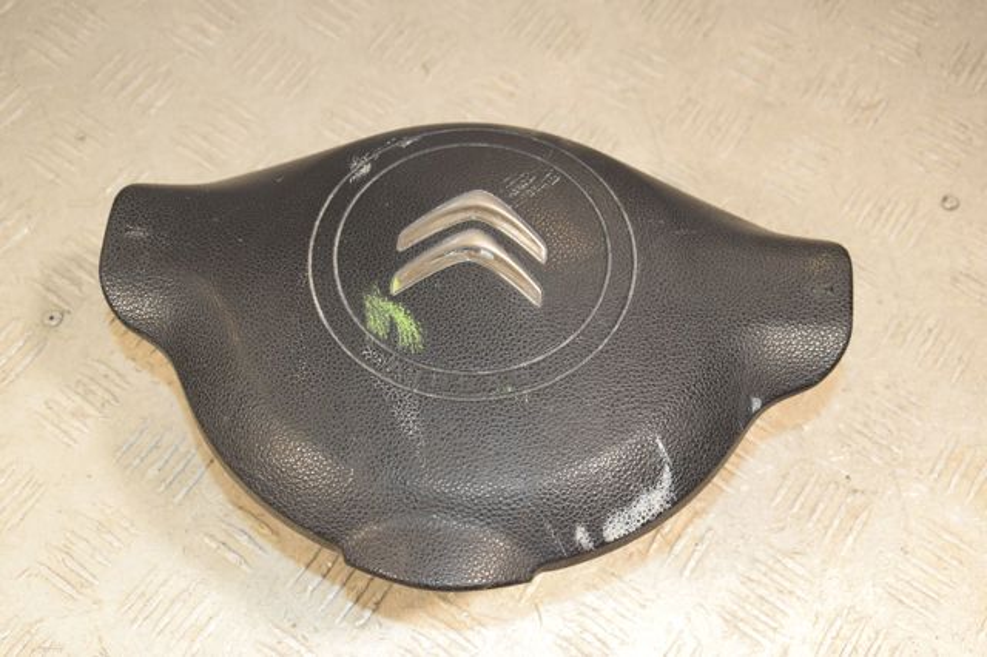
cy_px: 328
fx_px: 1397
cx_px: 494
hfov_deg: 38.9
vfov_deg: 26.5
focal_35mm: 51
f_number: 6.3
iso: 800
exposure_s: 1/200
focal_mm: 34
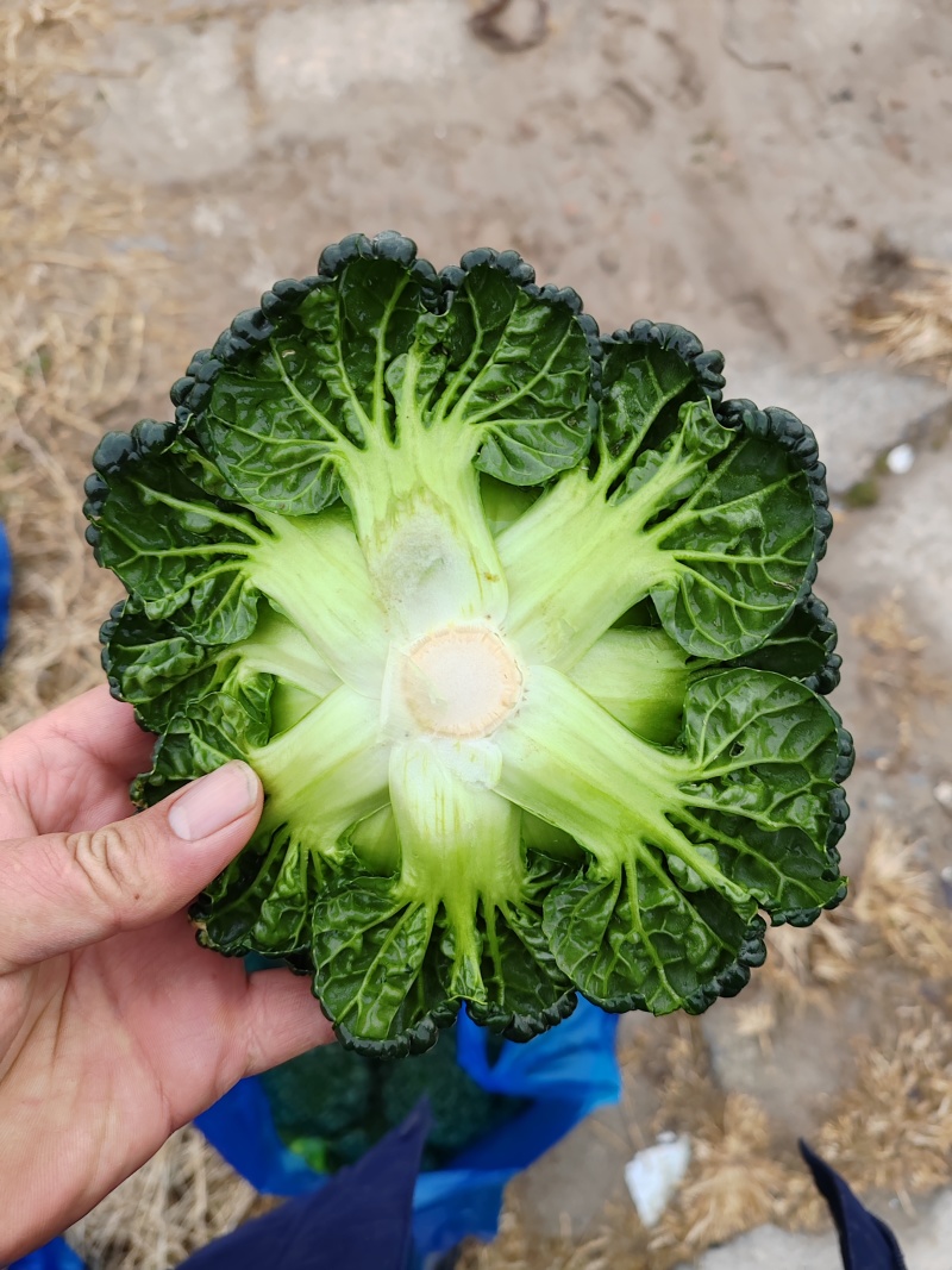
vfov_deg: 65.3
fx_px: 990
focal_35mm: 27
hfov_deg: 51.3
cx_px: 476
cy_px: 635
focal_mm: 6.14
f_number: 1.8
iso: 100
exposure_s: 1/100
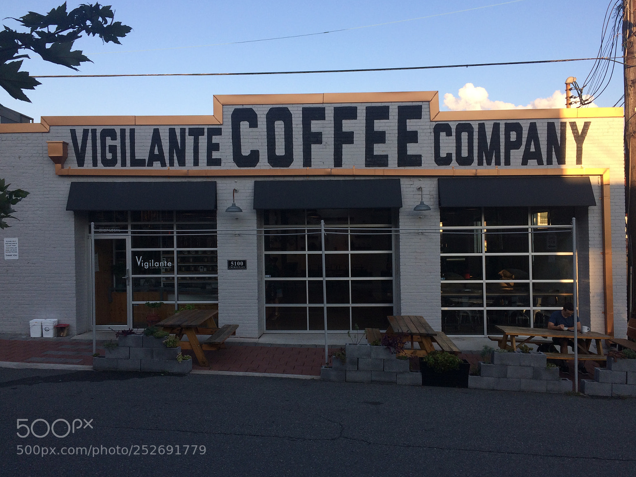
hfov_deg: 60.0
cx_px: 320
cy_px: 236
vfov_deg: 46.8
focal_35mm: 30
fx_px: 551
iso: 32
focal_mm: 4.15
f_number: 2.2
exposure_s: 1/631
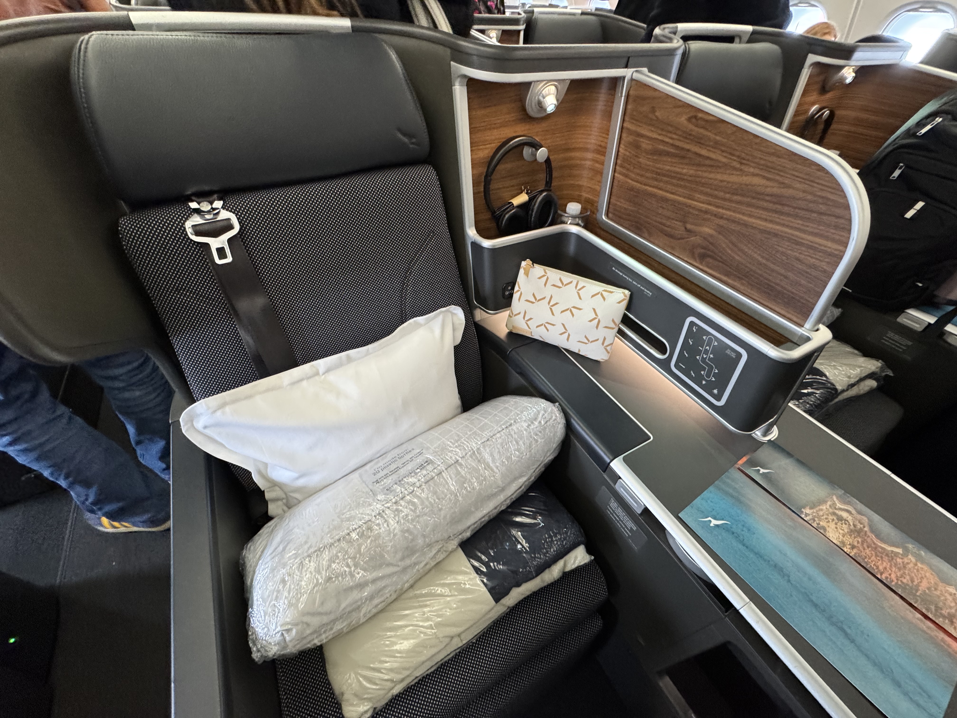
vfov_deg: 85.7
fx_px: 387
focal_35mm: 14
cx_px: 478
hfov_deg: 102.1
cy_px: 359
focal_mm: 2.22
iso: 320
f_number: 2.2
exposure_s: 1/70
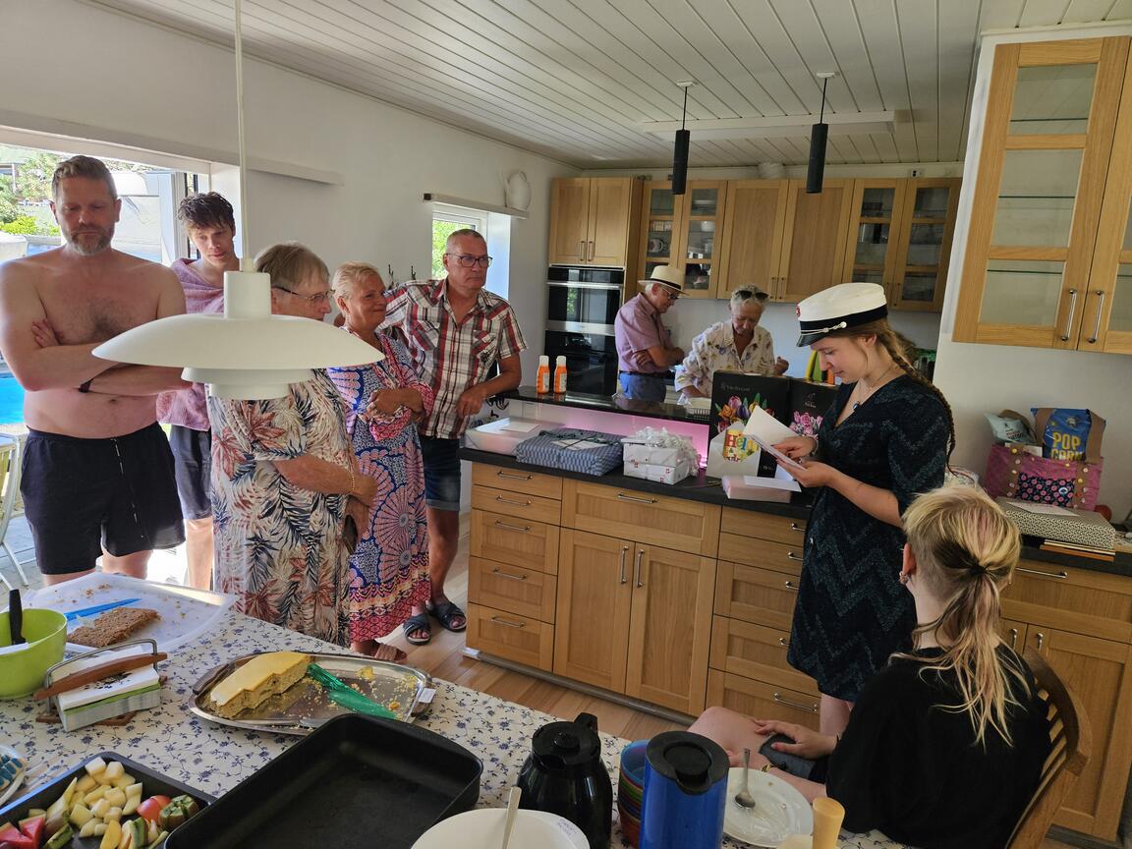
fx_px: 752
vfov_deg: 58.9
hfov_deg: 73.9
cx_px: 566
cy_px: 424
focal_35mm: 23
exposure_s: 1/180
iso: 100
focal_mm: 5.4
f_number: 1.8
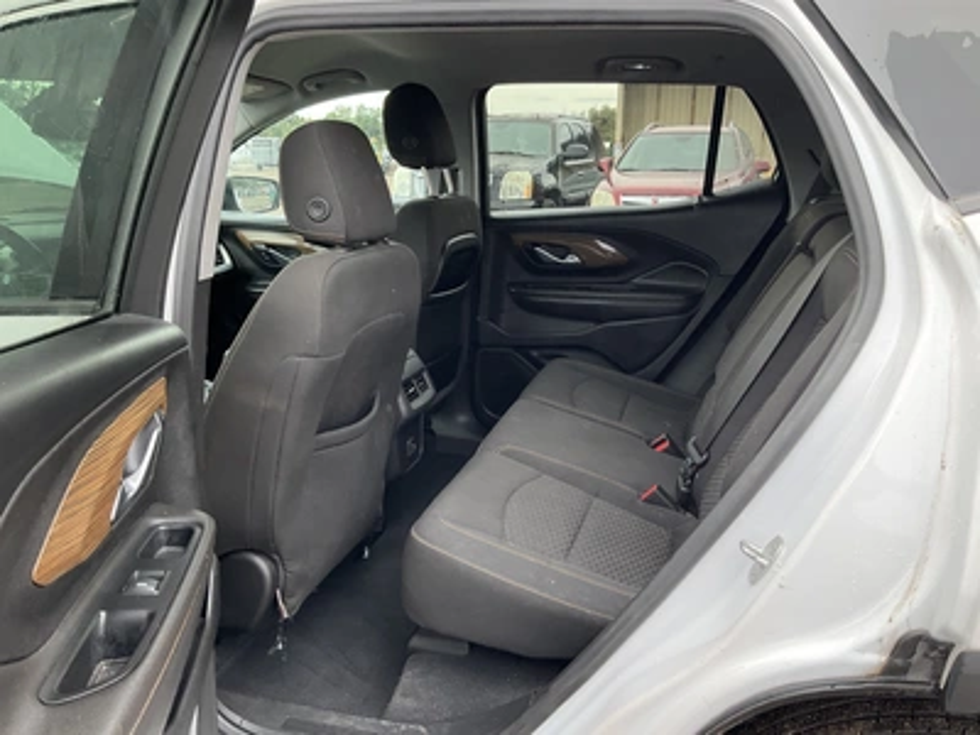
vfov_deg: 48.2
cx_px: 490
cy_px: 368
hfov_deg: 61.7
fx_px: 821
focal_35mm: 29
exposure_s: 1/172
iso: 32
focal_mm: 3
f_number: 1.8
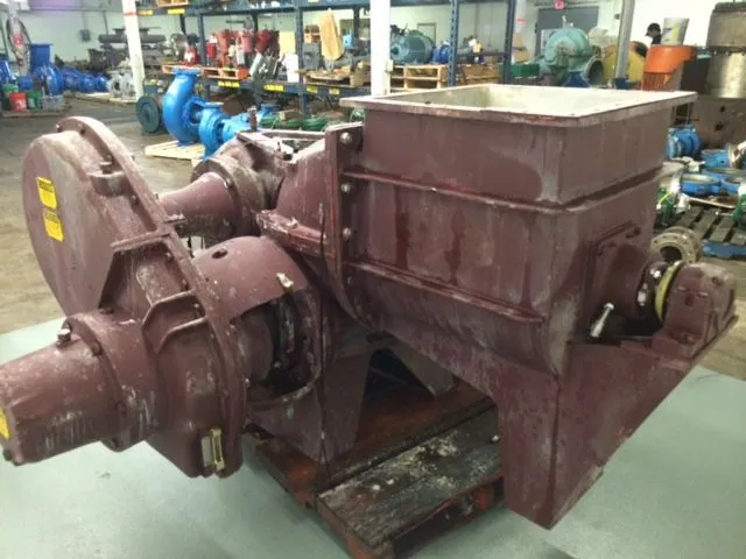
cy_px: 280
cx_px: 373
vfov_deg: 46.8
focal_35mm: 30
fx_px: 647
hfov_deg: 60.0
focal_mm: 4.12
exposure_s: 1/30
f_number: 2.2
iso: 320
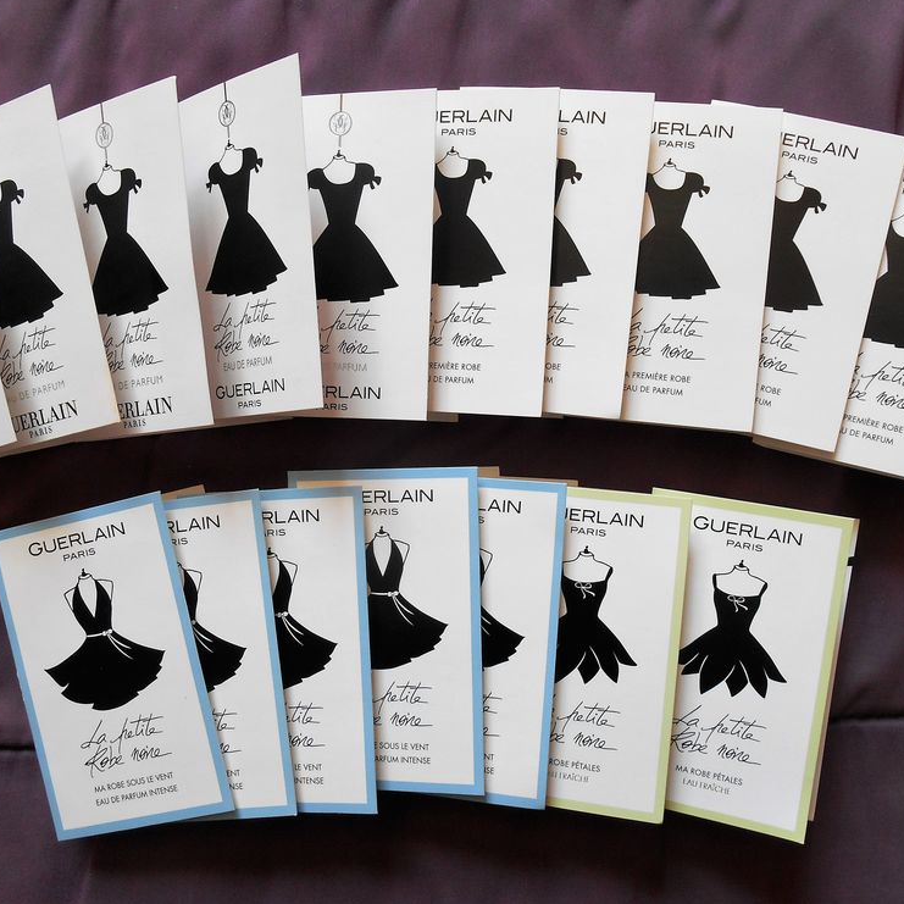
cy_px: 448
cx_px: 436
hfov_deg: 52.5
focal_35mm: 31
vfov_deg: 52.5
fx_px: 916
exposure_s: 1/40
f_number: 3.4
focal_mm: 4.7
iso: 80
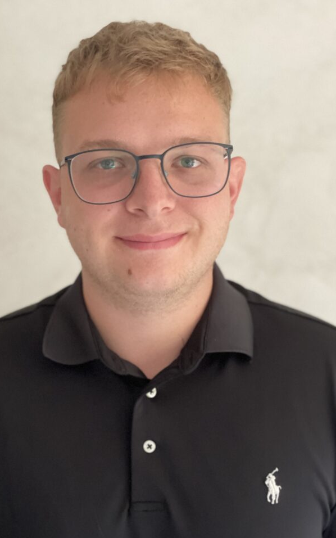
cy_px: 278
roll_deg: -1.0
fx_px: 865
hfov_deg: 22.0
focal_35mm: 59
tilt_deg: -8.3
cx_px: 147
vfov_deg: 34.5
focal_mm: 6
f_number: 2
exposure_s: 1/40
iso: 400
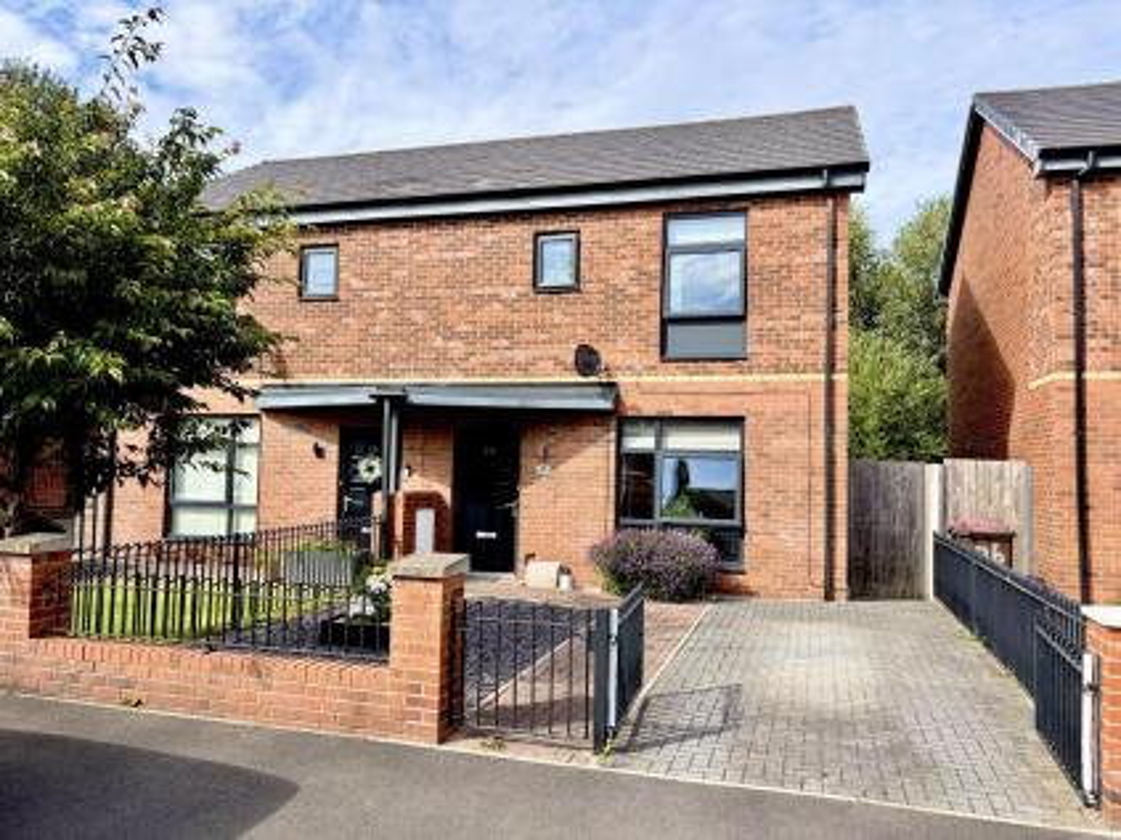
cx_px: 560
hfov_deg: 67.3
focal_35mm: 26
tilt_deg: +3.5
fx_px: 842
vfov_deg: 53.0
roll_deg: -1.1
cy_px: 420
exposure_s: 1/1901
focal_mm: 5.96
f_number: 1.6
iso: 50
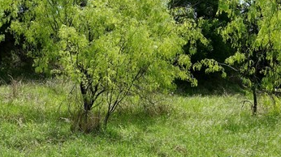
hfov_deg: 26.5
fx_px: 588
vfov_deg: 15.2
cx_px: 68
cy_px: 49
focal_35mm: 79
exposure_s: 1/320
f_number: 4
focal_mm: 8.8
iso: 100
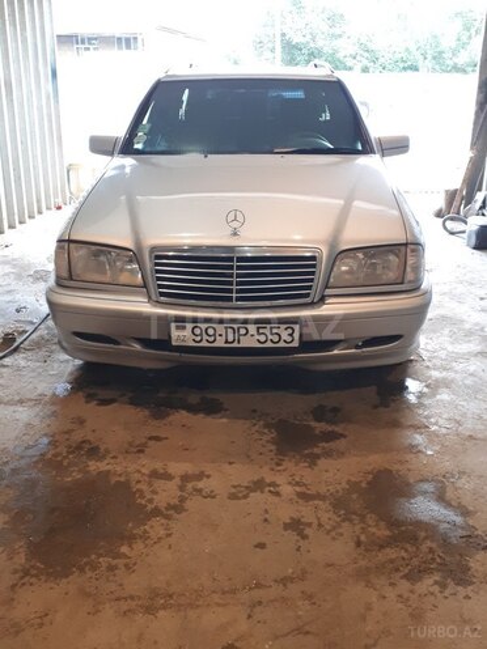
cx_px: 244
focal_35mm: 27
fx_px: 506
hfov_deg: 51.4
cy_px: 324
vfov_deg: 65.3
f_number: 1.9
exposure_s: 1/17
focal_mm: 3.6
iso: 250
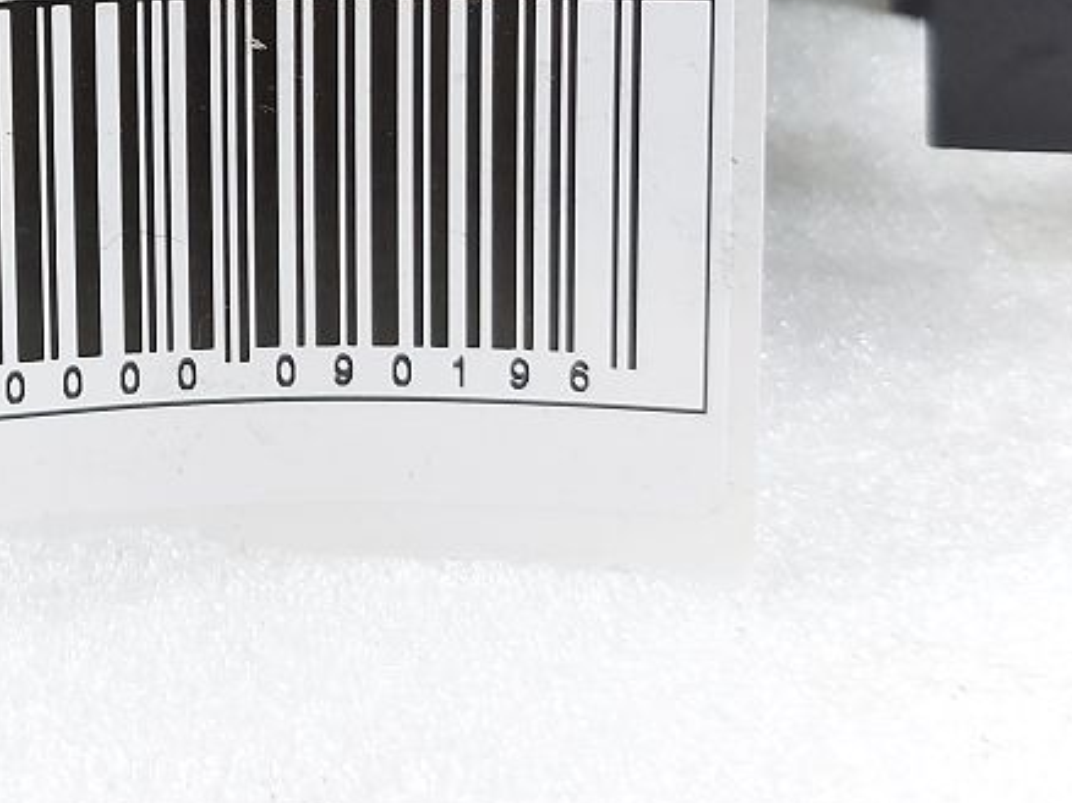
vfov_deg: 18.4
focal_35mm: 76
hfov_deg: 24.8
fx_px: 2352
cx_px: 82
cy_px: -162
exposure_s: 1/50
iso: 125
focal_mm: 5.23
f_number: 1.8
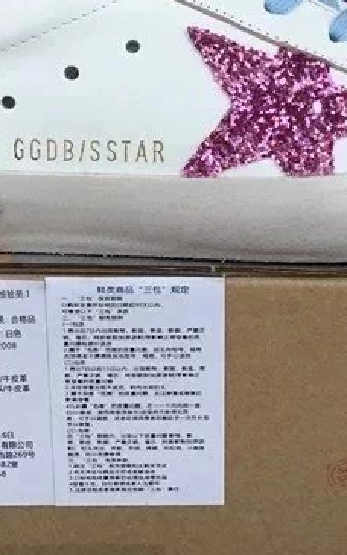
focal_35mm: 81
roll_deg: -1.1
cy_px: 208
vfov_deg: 25.5
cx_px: 192
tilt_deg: -19.5
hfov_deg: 16.1
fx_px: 1226
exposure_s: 1/471
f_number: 2.4
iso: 25
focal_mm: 3.3
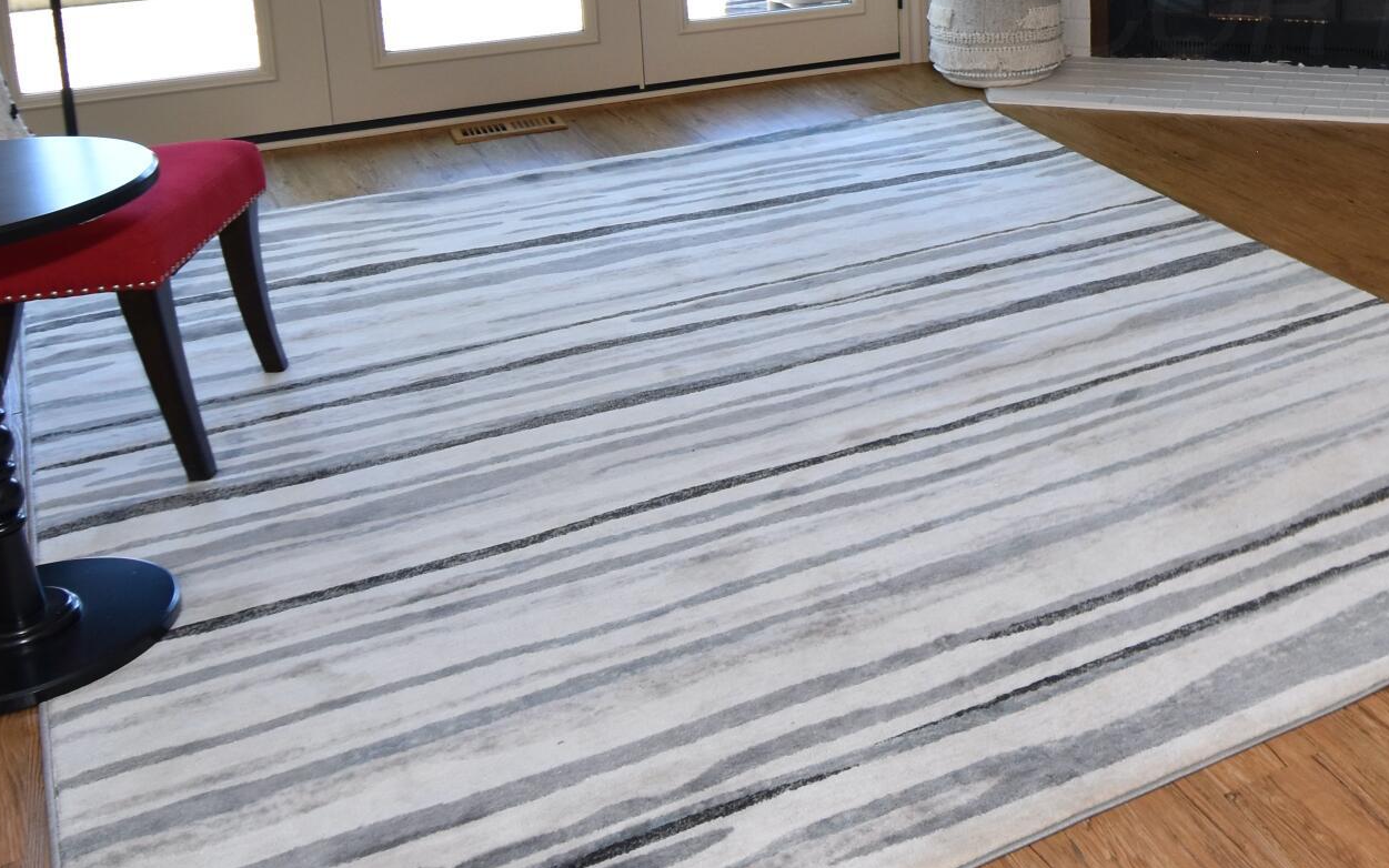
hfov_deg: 41.0
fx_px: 1666
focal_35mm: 44
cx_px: 1301
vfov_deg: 27.6
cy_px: 9
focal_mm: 12
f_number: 5
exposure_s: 1/100
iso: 320
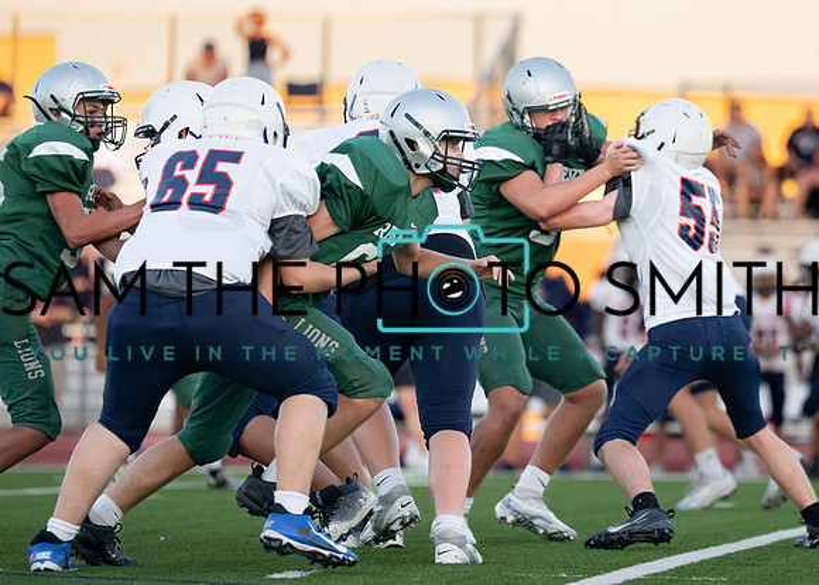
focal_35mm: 308
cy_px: 236
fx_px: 7166
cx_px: 591
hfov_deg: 6.5
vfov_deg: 4.7
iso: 800
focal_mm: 200
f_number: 2.8
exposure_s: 1/2000
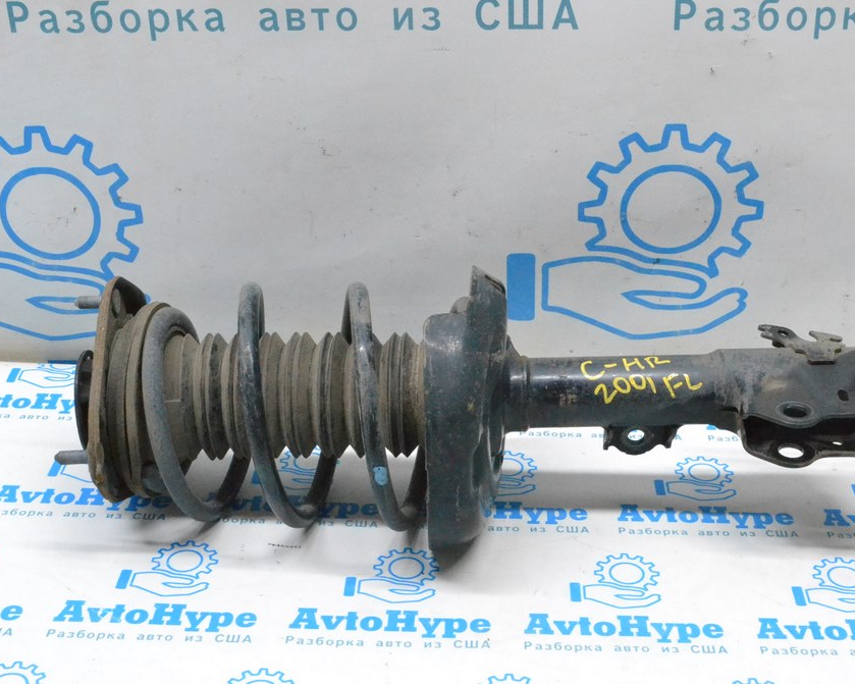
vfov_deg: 27.6
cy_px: 347
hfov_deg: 34.0
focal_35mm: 55
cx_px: 513
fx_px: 1392
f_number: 11
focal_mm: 32
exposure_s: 1/100
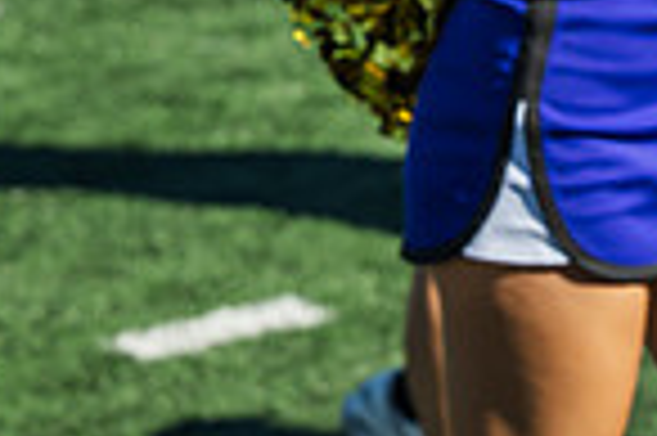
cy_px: -294
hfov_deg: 6.3
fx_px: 5797
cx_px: 1238
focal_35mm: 318
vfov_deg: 4.3
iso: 160
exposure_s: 1/1000
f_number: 4.5
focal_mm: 80
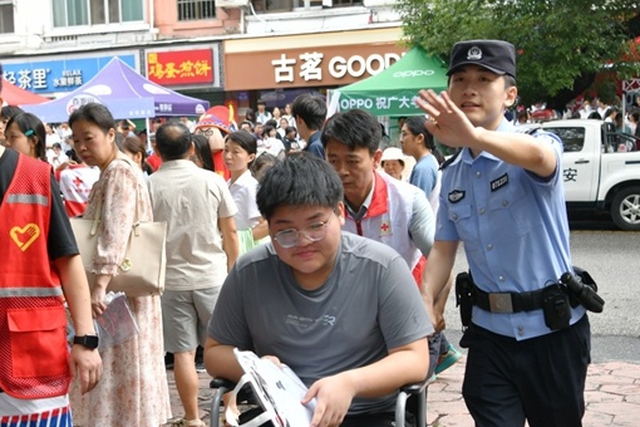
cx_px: 238
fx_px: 1067
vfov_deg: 22.4
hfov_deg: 33.2
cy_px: 333
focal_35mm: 60
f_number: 4.5
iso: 320
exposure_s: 1/250
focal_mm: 34
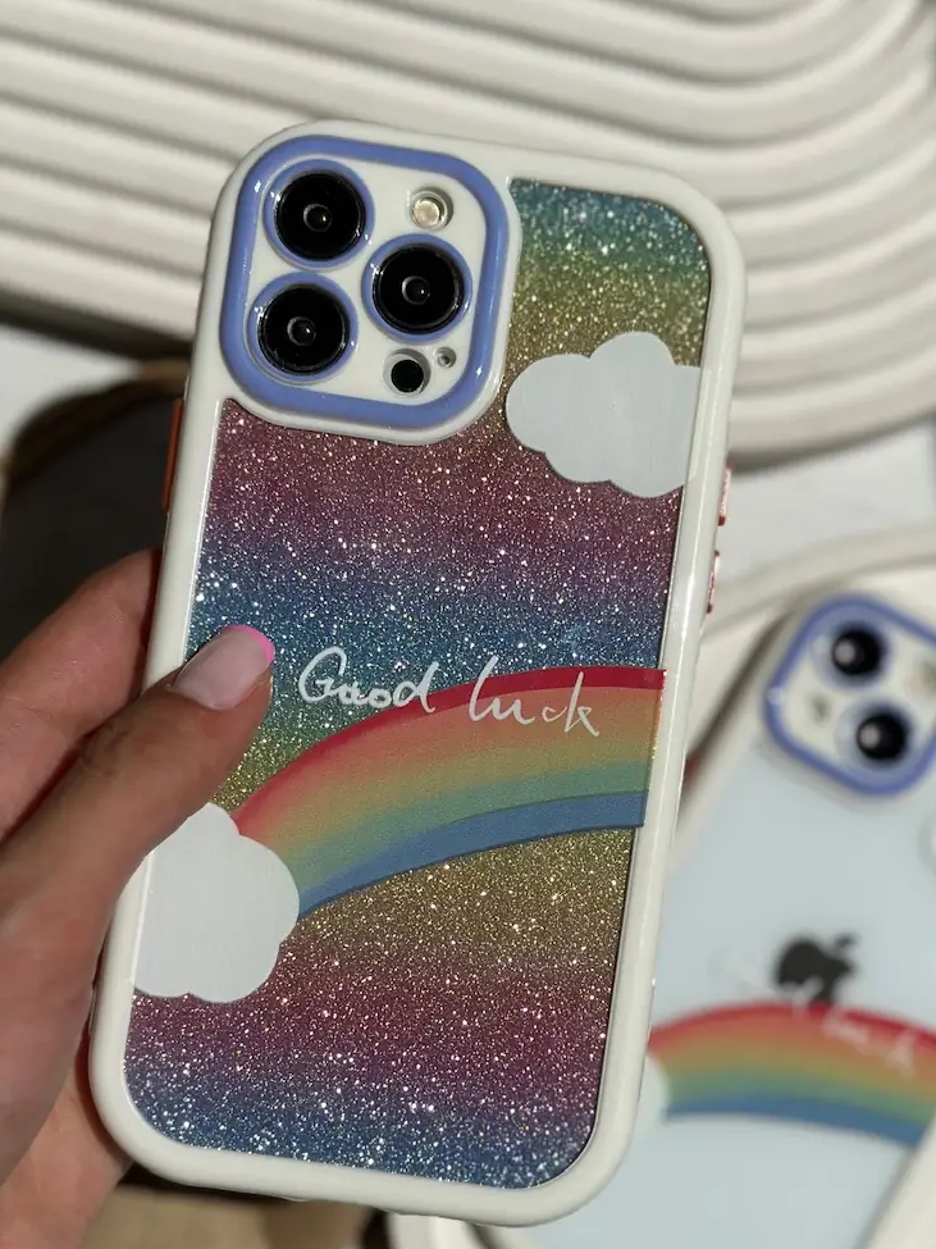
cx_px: 540
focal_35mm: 63
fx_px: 2272
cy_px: 798
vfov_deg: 30.6
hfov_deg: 23.3
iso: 64
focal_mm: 6.86
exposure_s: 1/18868
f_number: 1.78
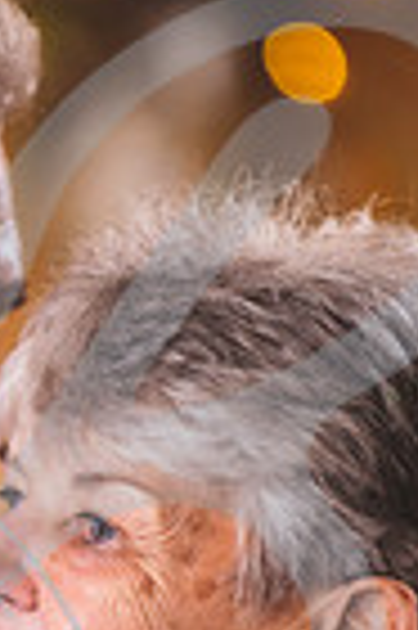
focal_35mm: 644
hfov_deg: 2.1
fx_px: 11243
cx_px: -90
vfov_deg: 3.2
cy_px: 477
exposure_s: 1/200
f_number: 2.8
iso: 800
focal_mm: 200
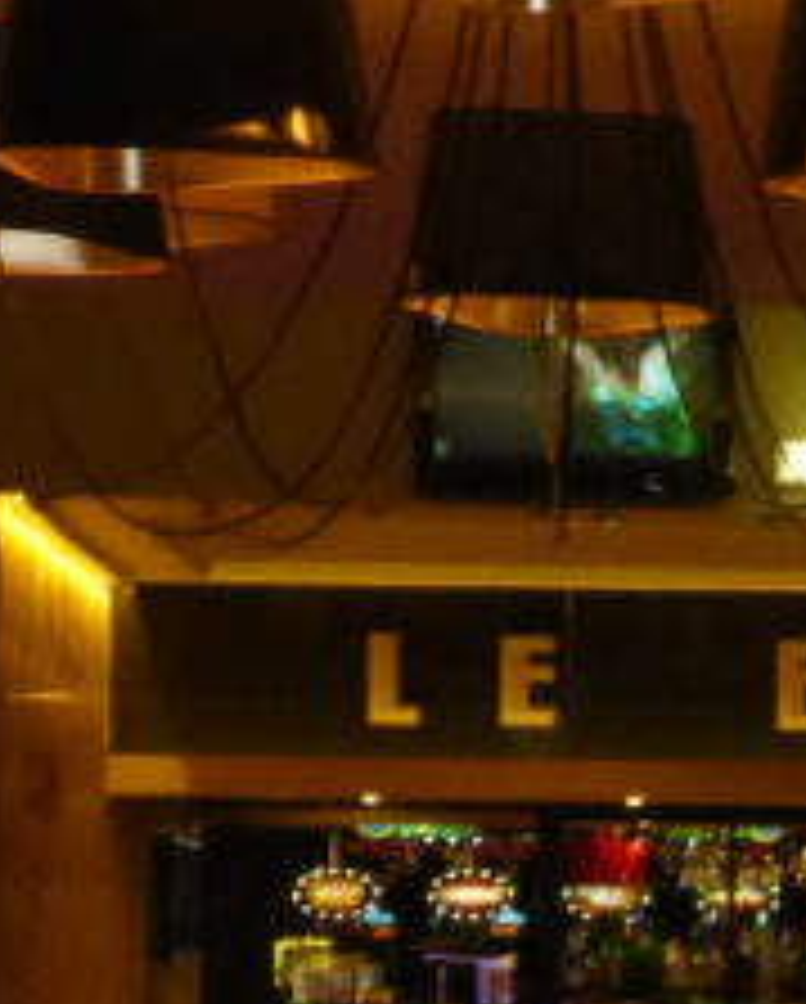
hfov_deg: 9.2
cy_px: 1328
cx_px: 1382
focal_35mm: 161
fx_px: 4791
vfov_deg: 11.6
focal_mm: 6.4
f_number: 3.9
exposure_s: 1/60
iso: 800
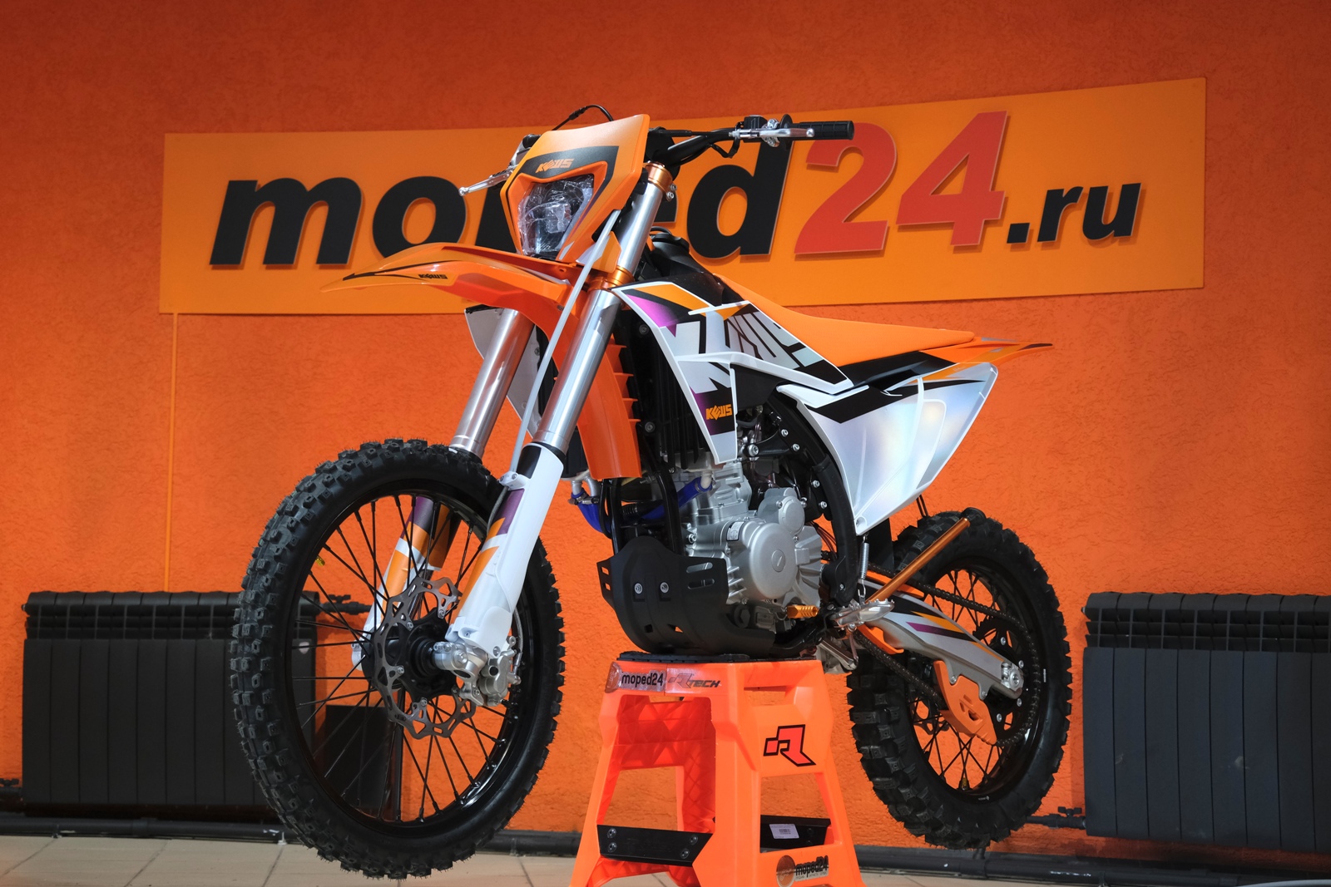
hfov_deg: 28.8
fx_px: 2588
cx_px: 666
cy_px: 444
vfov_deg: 19.5
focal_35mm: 70
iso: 1600
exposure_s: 1/125
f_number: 4
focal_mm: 46.6
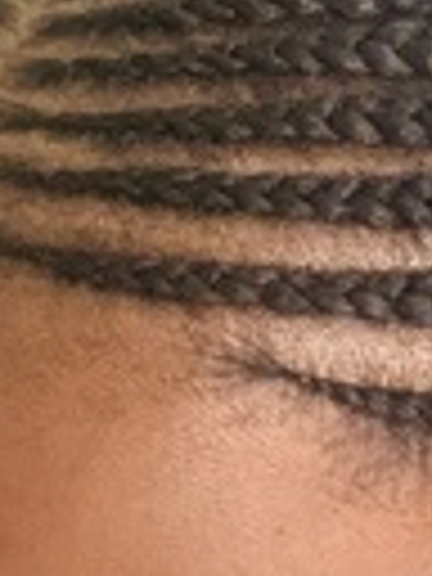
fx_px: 4060
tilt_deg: -20.0
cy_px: 896
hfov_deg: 6.1
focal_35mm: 244
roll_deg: -1.7
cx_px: 198
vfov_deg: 7.9
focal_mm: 6
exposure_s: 1/65
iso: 125
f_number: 2.4
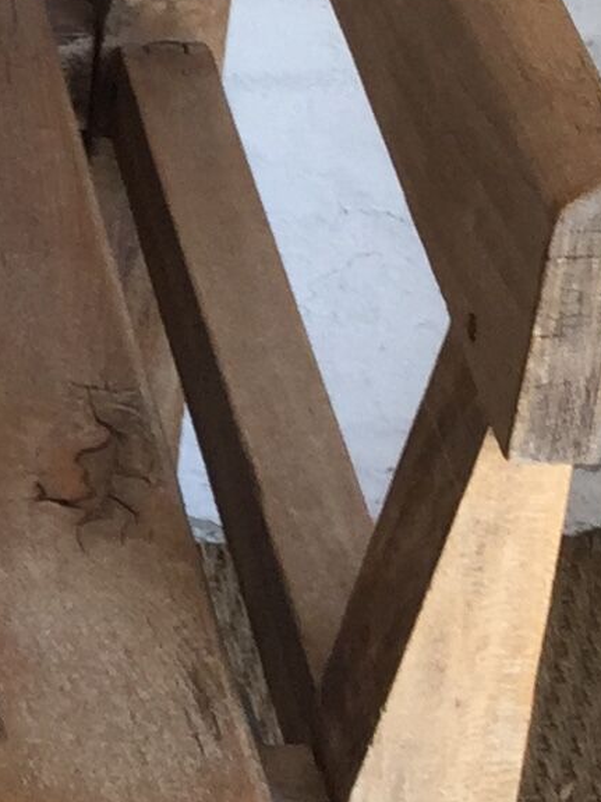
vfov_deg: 11.0
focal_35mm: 176
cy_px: -133
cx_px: -552
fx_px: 4076
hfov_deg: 8.1
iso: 25
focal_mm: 3.3
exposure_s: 1/50
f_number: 2.4
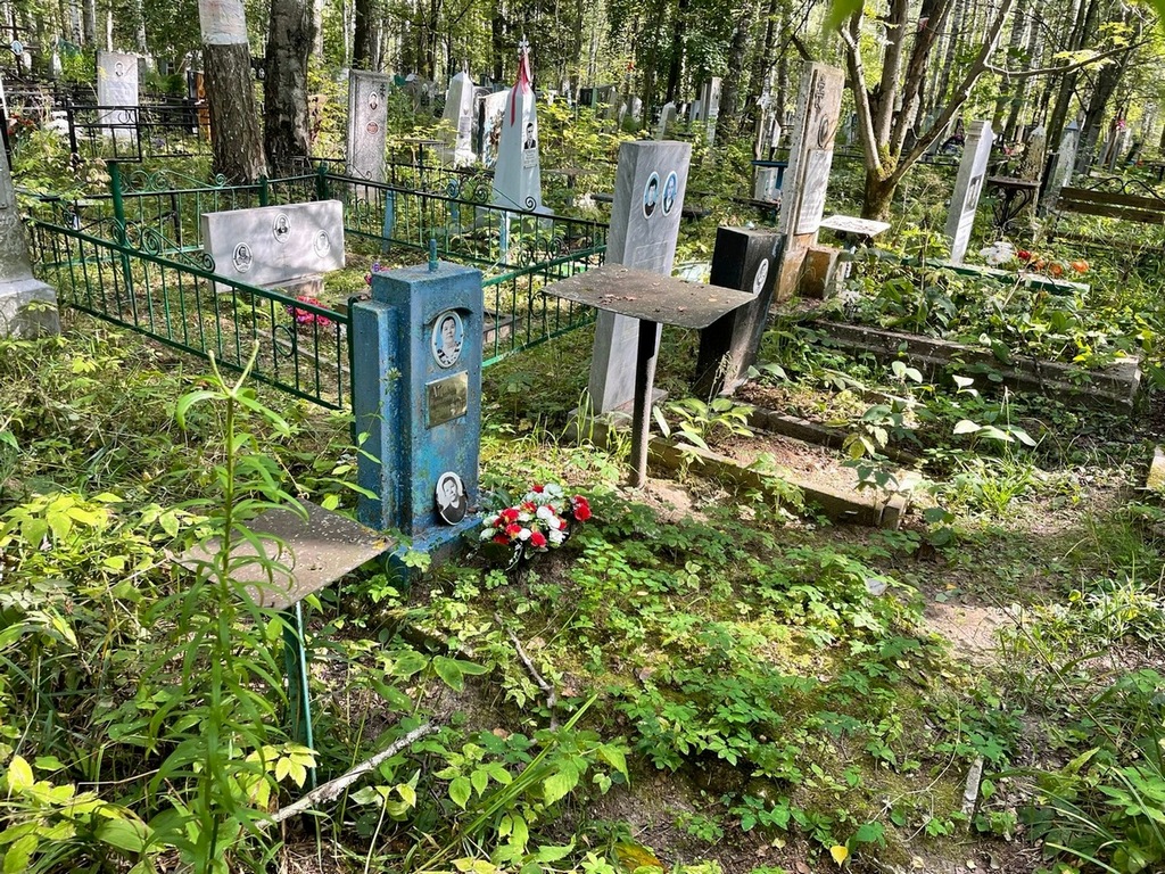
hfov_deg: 67.3
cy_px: 437
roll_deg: -2.2
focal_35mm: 26
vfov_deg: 53.1
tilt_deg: -16.3
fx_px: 875
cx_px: 582
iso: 40
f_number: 1.6
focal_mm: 4.2
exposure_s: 1/121
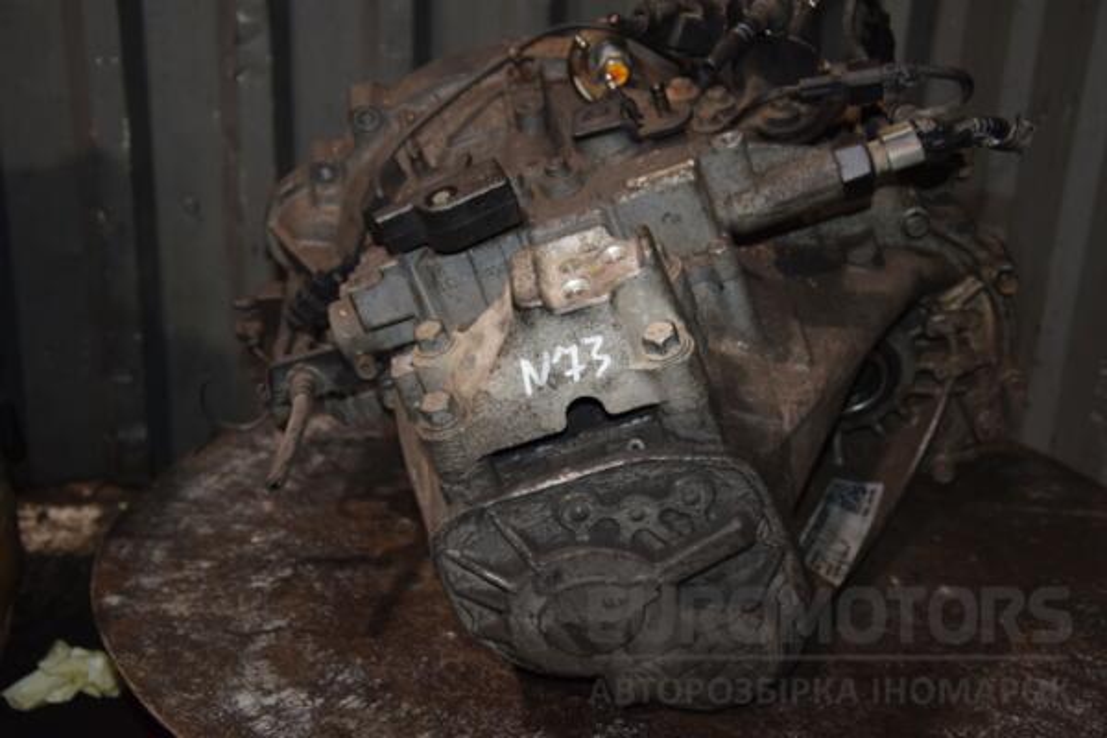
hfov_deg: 38.9
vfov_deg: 26.5
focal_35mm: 51
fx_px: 1568
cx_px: 554
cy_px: 369
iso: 800
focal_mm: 34
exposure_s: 1/60
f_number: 5
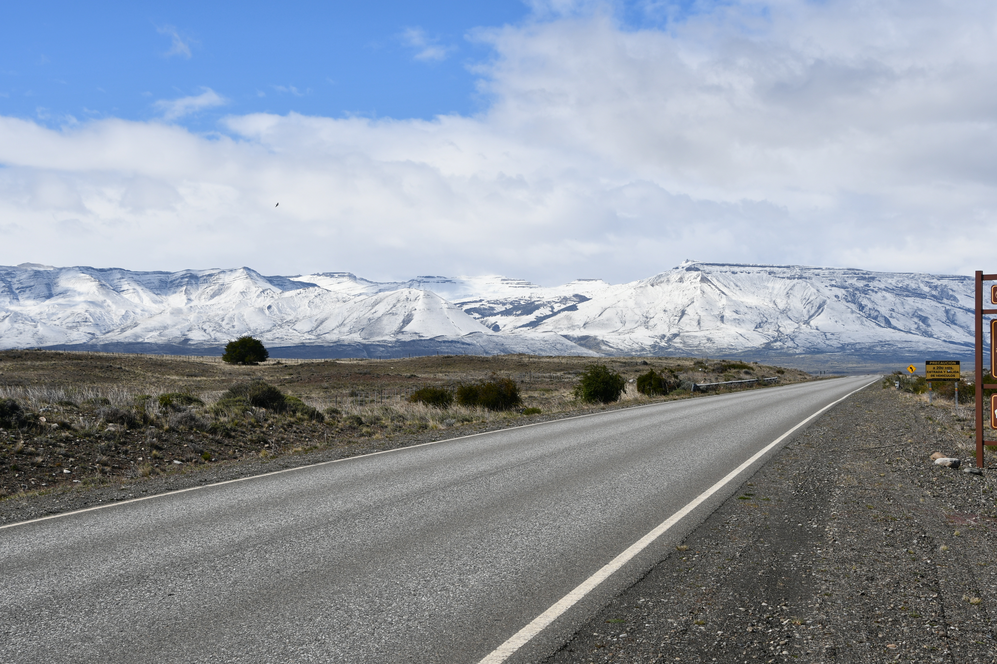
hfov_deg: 33.4
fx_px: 1662
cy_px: 332
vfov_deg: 22.6
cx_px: 498
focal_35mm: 60
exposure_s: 1/500
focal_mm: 40
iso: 100
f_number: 11
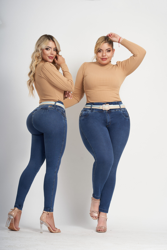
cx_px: 84
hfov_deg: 19.5
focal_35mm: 70
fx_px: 487
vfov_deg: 28.8
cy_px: 125
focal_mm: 70
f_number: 8
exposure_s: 1/160
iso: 100
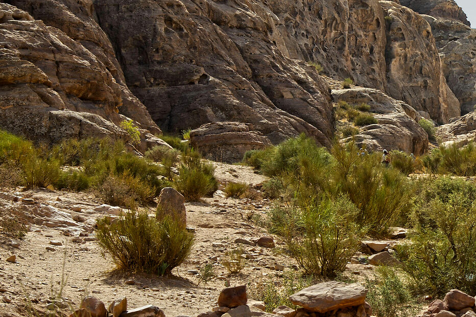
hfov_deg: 15.0
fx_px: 1771
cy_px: 142
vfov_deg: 10.2
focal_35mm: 134
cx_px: 490
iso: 100
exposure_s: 1/125
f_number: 9
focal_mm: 52
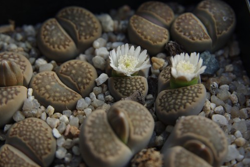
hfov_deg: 19.3
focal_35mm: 106
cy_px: 83
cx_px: 125
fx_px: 736
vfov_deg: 12.9
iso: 200
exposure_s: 1/180
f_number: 5.6
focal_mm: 70
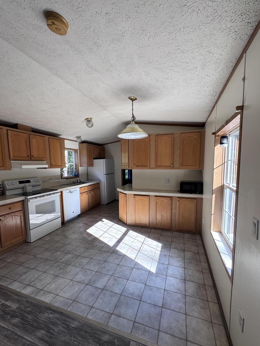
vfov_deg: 98.1
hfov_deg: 81.7
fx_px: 150
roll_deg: +0.5
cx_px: 131
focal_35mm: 15
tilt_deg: -5.0
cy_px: 180
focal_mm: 2.22
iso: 64
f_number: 2.2
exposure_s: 1/99
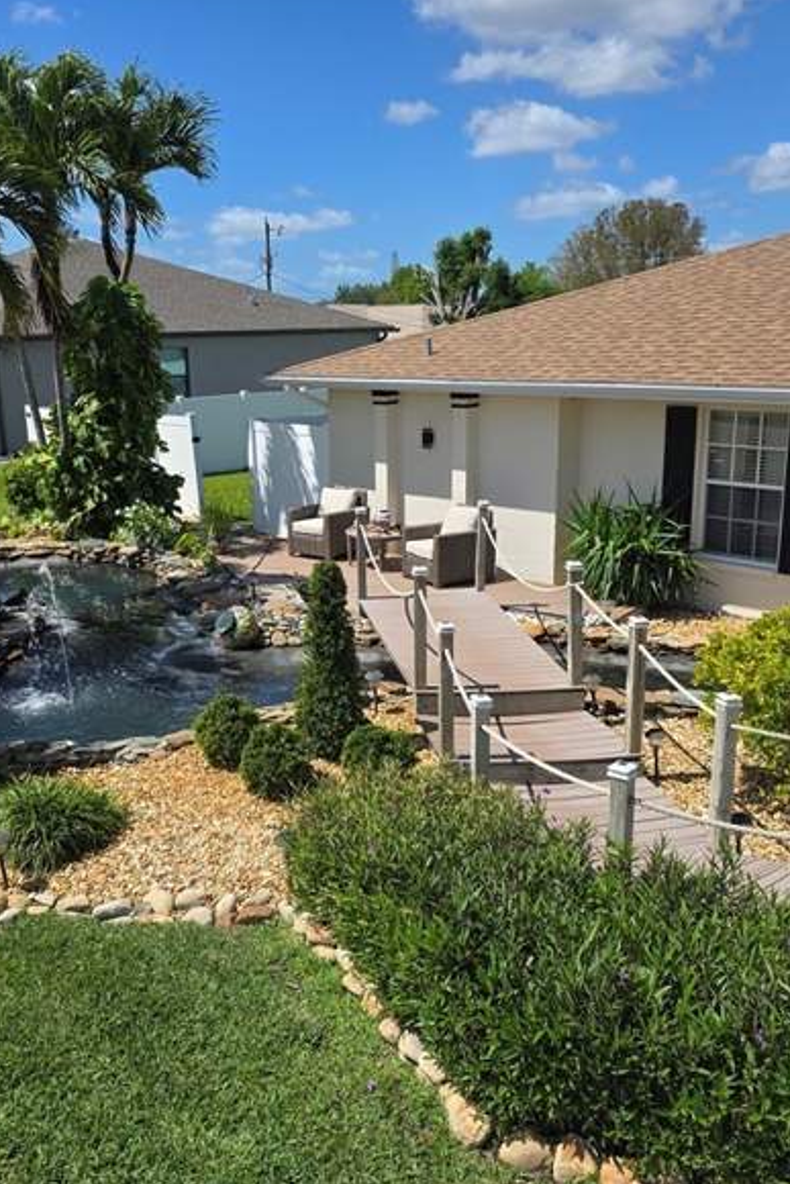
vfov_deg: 57.2
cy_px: 592
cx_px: 335
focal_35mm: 33
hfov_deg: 39.9
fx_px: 1086
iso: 80
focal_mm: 6.3
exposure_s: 1/7333
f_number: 1.7
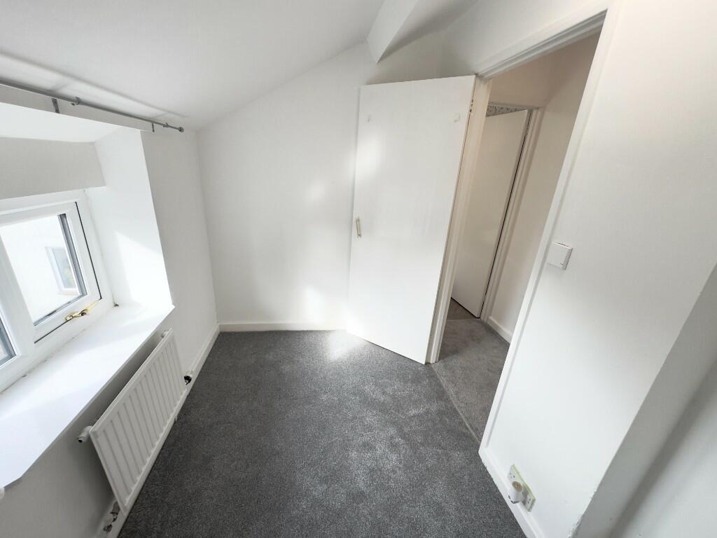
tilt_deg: -20.5
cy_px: 269
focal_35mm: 14
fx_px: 290
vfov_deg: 85.7
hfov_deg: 102.1
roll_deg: -4.0
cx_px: 358
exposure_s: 1/99
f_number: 2.2
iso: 40
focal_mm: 2.22
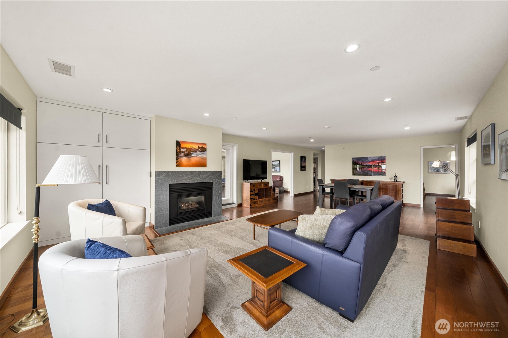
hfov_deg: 112.6
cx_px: 254
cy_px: 169
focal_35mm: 12
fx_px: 169
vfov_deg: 90.0
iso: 640
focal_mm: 12
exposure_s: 1/30
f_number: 6.7
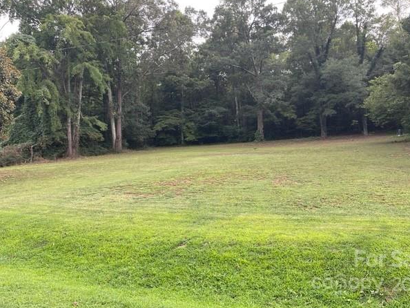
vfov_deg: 49.8
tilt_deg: +3.3
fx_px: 332
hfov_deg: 63.3
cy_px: 147
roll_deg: +0.9
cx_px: 220
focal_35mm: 28
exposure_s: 1/232
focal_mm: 5.1
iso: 32
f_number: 1.6
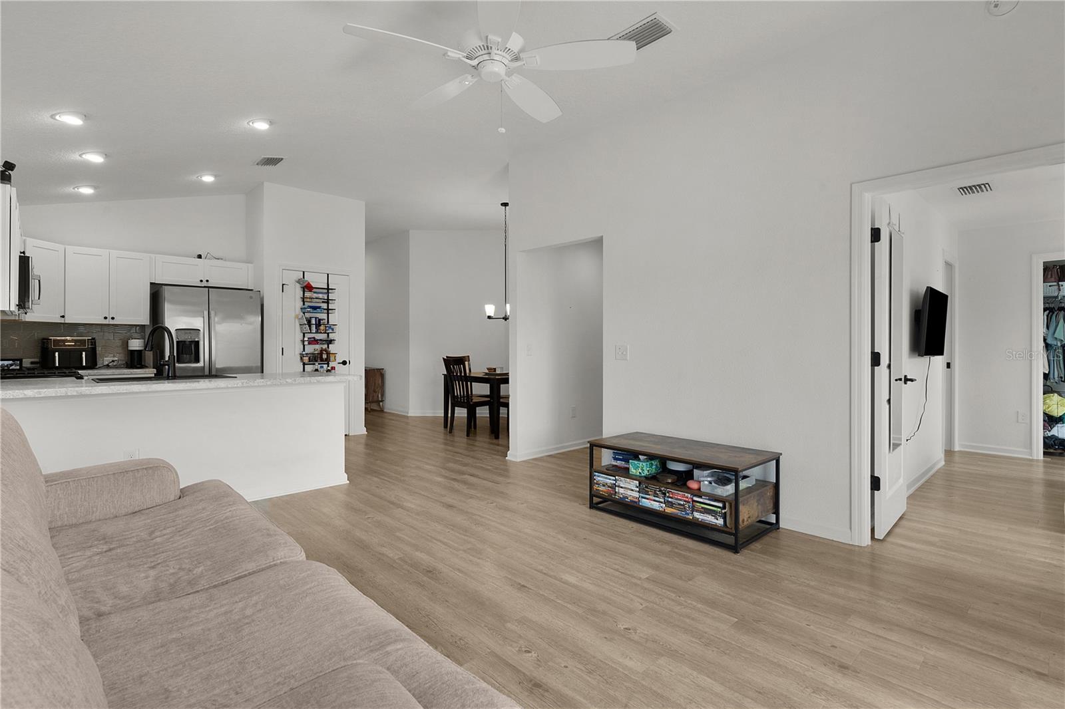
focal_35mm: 17
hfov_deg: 93.3
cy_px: 354
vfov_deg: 70.4
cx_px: 532
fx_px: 503
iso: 800
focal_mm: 17
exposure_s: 1/80
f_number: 10
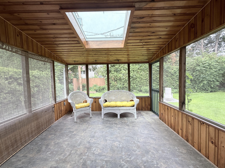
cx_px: 112
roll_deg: +1.6
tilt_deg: -1.8
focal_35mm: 14
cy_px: 84
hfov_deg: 102.1
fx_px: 91
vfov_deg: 85.7
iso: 50
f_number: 2.2
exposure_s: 1/157
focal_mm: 2.22
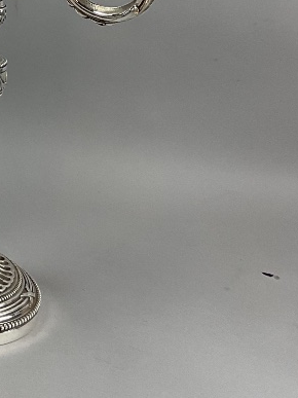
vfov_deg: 20.8
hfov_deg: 15.1
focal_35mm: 90
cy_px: -28
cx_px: -155
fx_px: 1034
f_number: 1.8
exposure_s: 1/100
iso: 40
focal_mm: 3
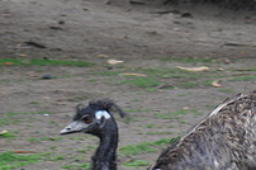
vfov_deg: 3.0
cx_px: 167
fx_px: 3205
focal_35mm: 451
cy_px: 141
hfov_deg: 4.6
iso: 320
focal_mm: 105
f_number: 5.6
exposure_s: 1/160
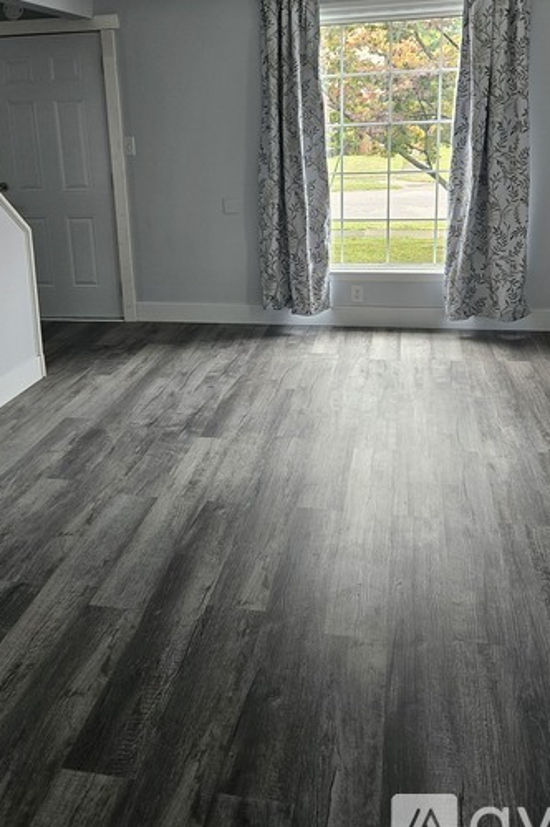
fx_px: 734
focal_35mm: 32
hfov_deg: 41.0
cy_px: 307
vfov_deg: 58.0
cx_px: 245
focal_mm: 5.4
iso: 160
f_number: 1.8
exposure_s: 1/180
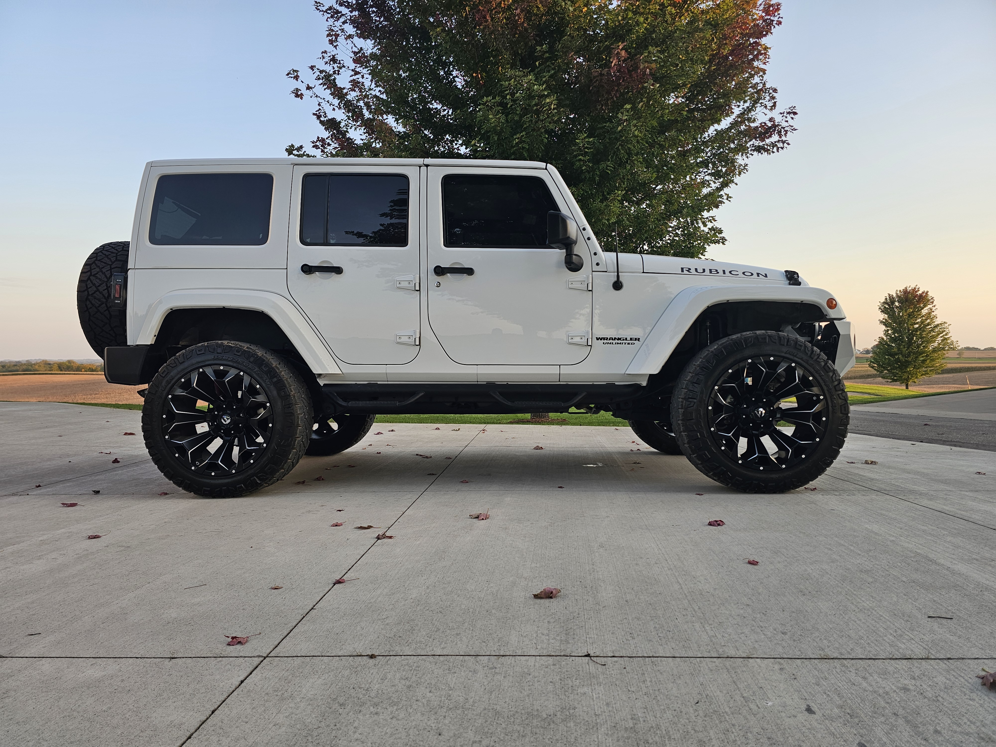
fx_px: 662
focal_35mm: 23
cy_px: 374
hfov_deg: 73.9
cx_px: 498
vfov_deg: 58.9
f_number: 1.7
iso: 25
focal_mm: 6.3
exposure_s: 1/180
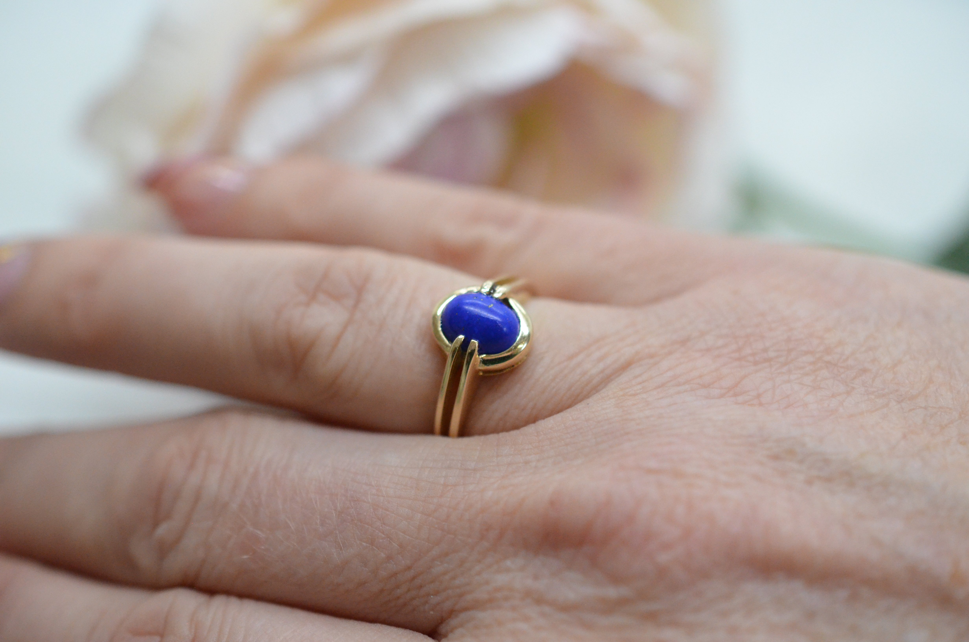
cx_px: 484
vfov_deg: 22.5
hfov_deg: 33.5
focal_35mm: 60
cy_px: 321
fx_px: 1612
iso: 3200
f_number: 4
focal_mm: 40
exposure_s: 1/2000
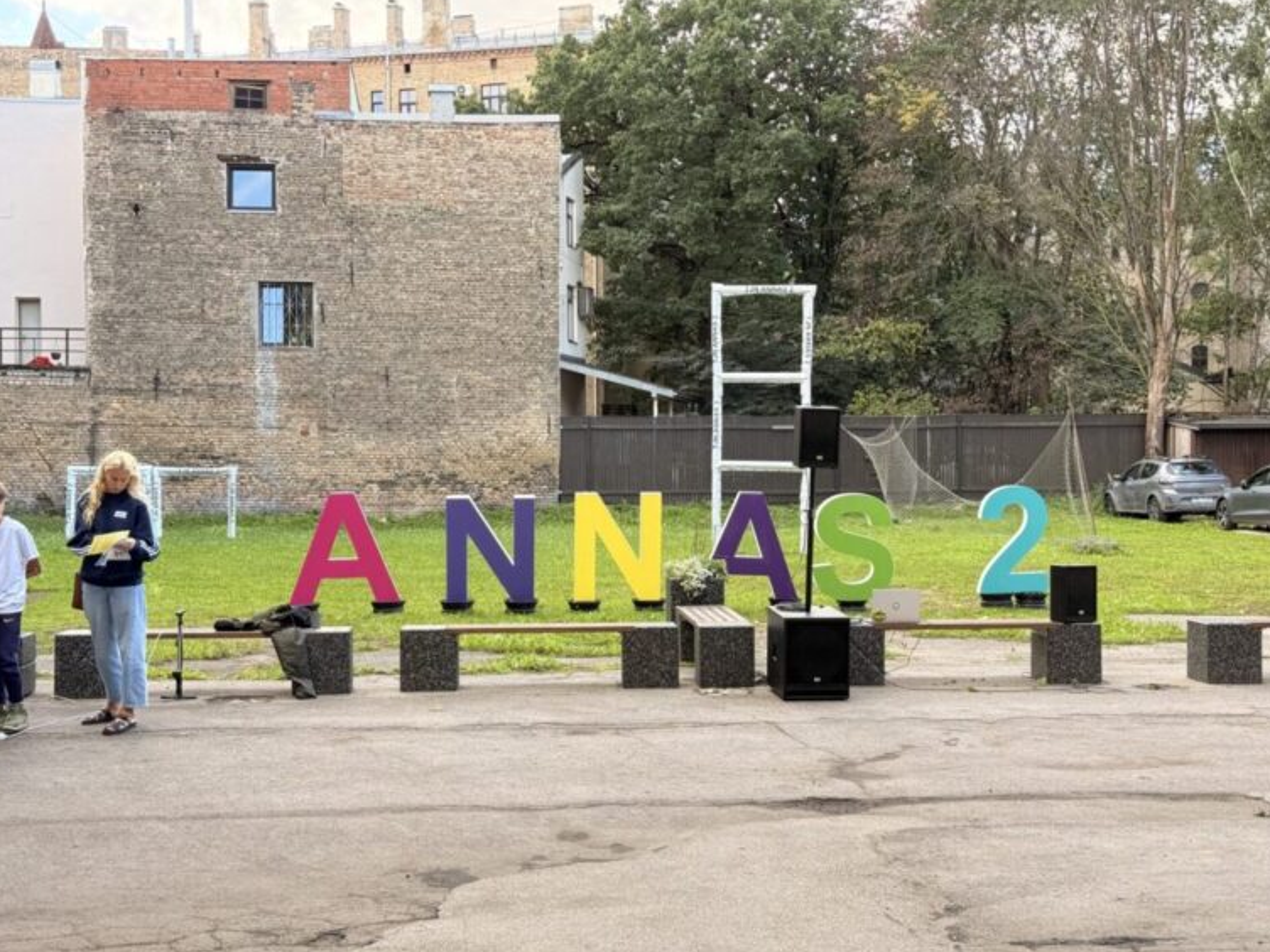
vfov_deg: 29.7
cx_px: 632
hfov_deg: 38.9
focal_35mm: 49
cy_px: 469
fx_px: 1798
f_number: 1.78
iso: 64
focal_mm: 6.76
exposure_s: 1/460
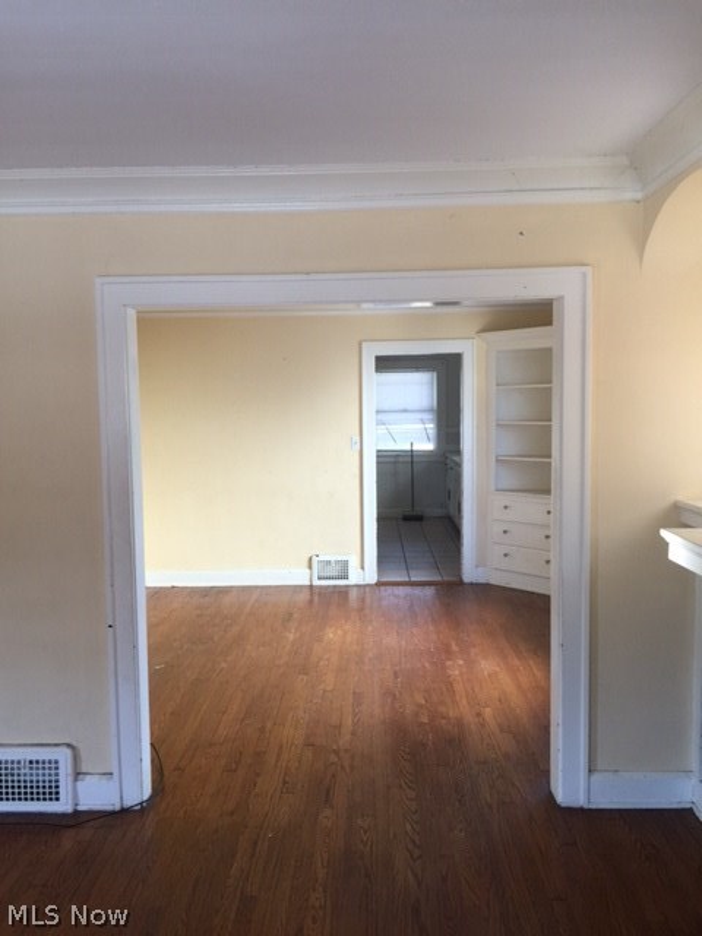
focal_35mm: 29
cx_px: 351
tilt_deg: -3.4
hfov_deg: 48.2
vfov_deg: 61.7
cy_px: 468
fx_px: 784
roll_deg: +0.5
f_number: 2.2
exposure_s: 1/30
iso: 32
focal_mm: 4.15
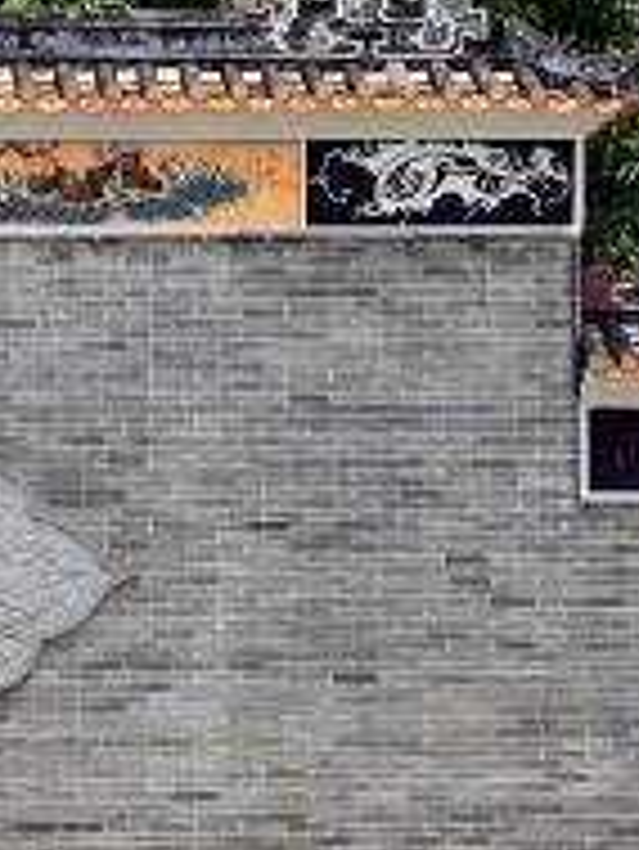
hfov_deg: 9.7
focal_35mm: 150
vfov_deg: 13.2
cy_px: 497
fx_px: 3688
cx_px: -153
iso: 100
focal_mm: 46
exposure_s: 1/160
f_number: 6.3
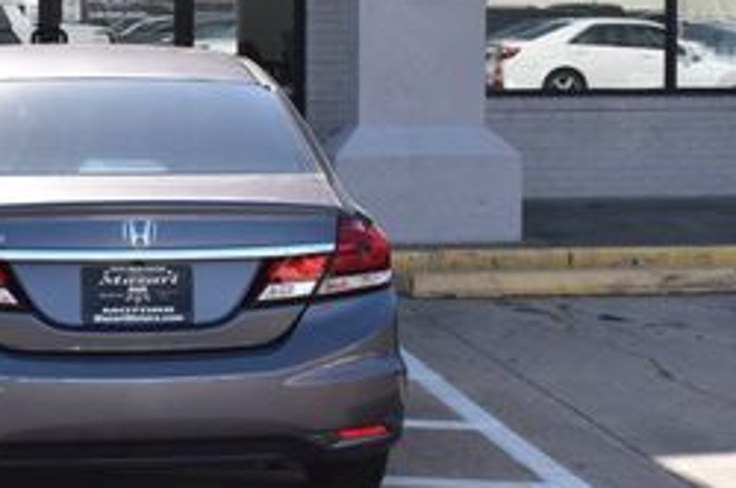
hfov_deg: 20.3
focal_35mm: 100
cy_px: 91
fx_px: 2042
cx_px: 221
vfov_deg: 13.6
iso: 400
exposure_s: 1/320
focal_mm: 26
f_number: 10
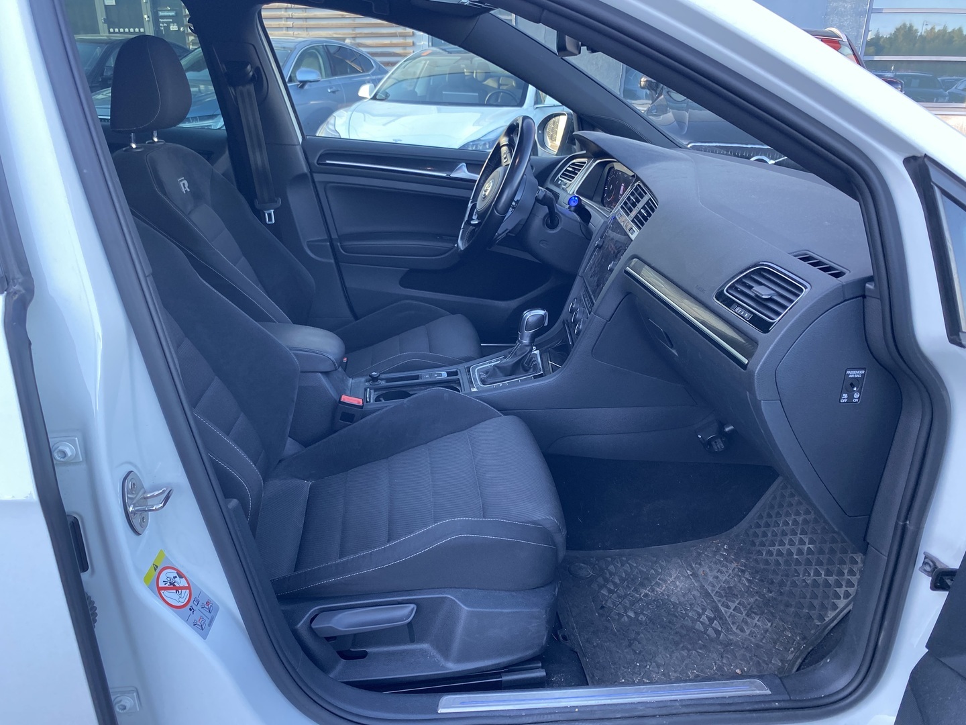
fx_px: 726
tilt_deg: -23.9
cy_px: 362
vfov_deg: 53.1
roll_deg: -1.0
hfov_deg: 67.3
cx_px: 483
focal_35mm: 26
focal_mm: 4.25
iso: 100
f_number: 1.8
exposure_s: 1/121
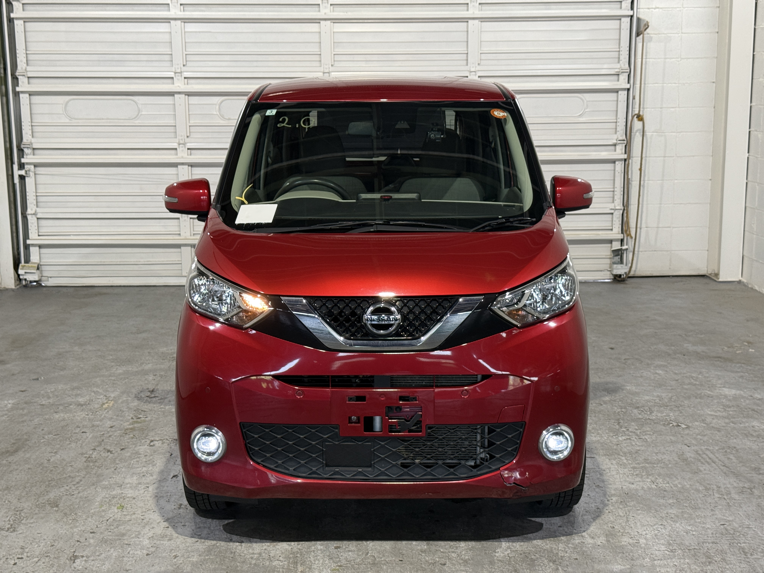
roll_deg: +0.4
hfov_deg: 39.7
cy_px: 286
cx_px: 382
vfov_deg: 30.3
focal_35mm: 48
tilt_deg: -9.8
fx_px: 1059
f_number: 1.78
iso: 160
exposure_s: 1/60
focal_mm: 6.76
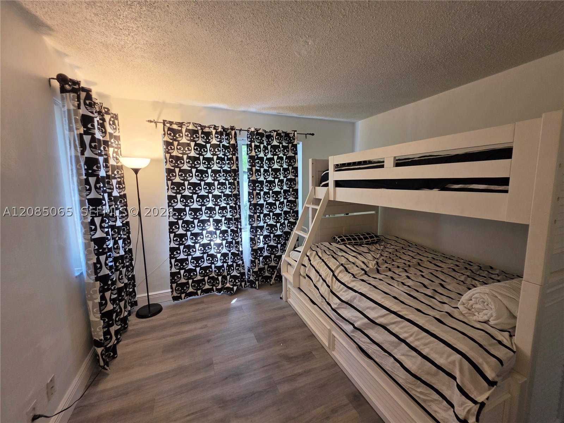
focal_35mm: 13
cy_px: 212
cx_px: 282
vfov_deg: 89.9
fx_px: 212
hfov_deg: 106.2
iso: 160
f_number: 1.9
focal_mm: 2.2
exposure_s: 1/60
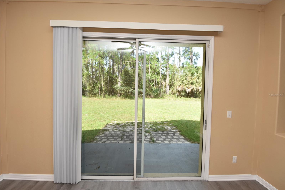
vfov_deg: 72.0
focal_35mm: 16
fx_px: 131
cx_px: 142
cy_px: 95
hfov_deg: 95.0
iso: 200
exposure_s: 1/125
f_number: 5.6
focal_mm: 11
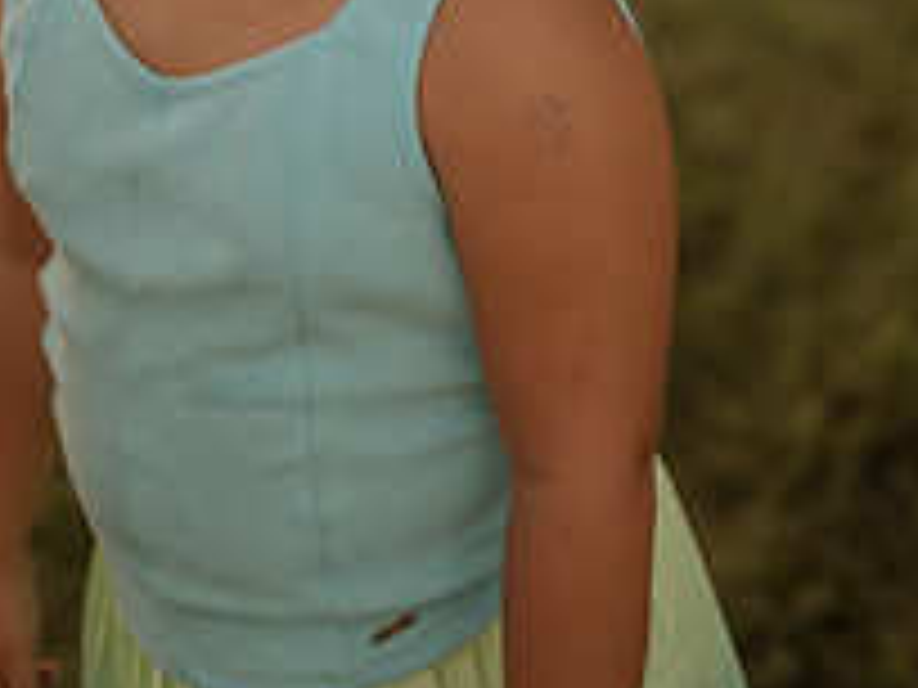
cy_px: -153
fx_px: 2811
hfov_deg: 18.5
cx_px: 310
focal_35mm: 106
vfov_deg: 13.5
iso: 200
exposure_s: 1/320
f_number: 2.8
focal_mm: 50
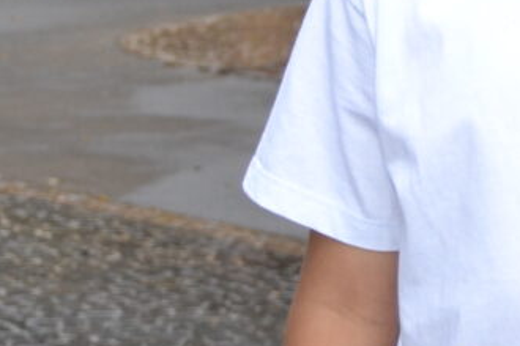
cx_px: 1032
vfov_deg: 5.2
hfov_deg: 7.5
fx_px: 3784
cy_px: -173
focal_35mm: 262
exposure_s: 1/125
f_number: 4
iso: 320
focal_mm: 30
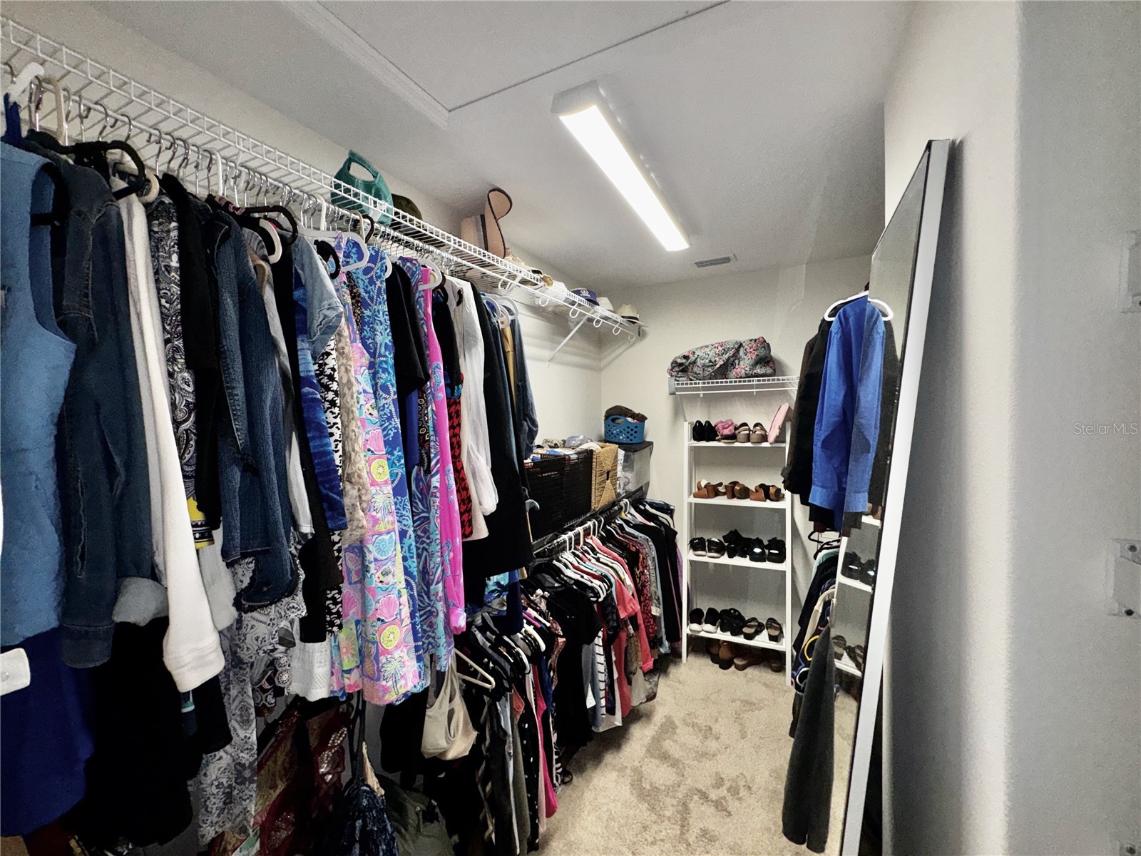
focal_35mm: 14
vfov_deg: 85.7
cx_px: 570
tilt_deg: -3.0
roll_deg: +1.1
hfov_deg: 102.1
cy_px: 428
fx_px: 461
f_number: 2.2
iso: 100
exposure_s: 1/120
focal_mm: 2.22
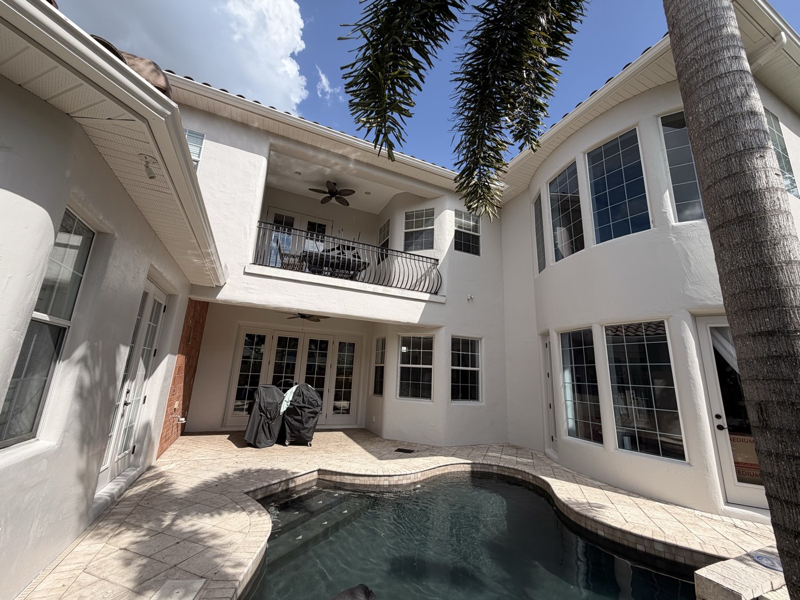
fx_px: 324
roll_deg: -5.0
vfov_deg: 85.7
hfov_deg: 102.1
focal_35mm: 14
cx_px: 400
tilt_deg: +14.0
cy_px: 300
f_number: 2.2
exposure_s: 1/876
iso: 20
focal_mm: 2.22
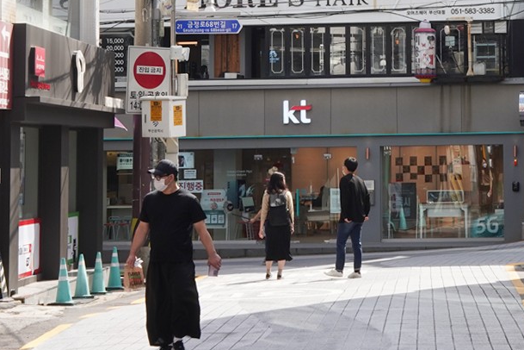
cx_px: 527
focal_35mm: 115
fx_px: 1674
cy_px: -43
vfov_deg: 11.7
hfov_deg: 17.4
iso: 400
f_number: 18
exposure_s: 1/100
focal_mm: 35
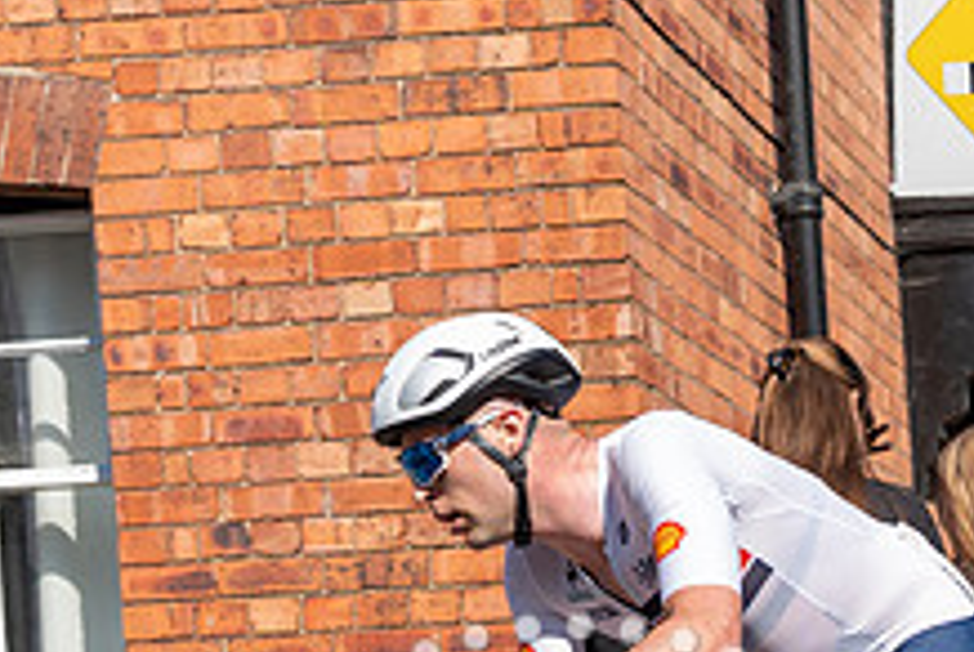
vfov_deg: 8.7
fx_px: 4091
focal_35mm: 151
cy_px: 1235
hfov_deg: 13.0
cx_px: 1351
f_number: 3.5
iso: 100
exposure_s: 1/1000
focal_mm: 38
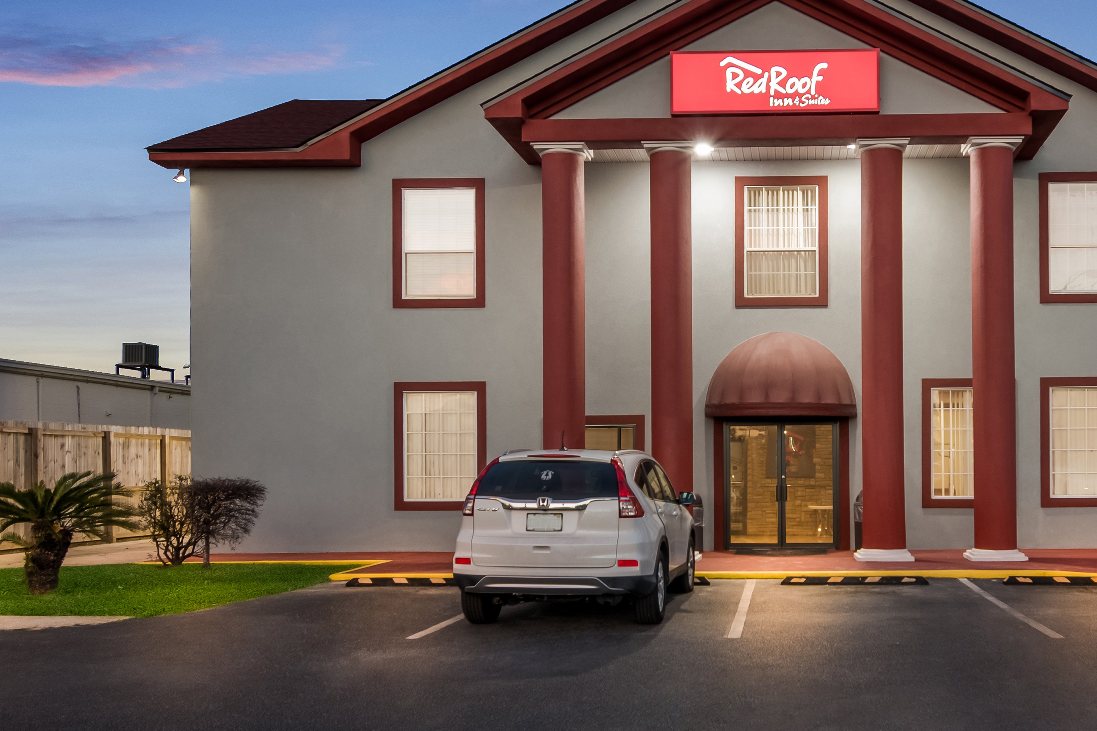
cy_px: 248
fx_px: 701
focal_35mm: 23
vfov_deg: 54.1
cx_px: 754
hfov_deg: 73.2
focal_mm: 11
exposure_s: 1/6
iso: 100
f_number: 7.1
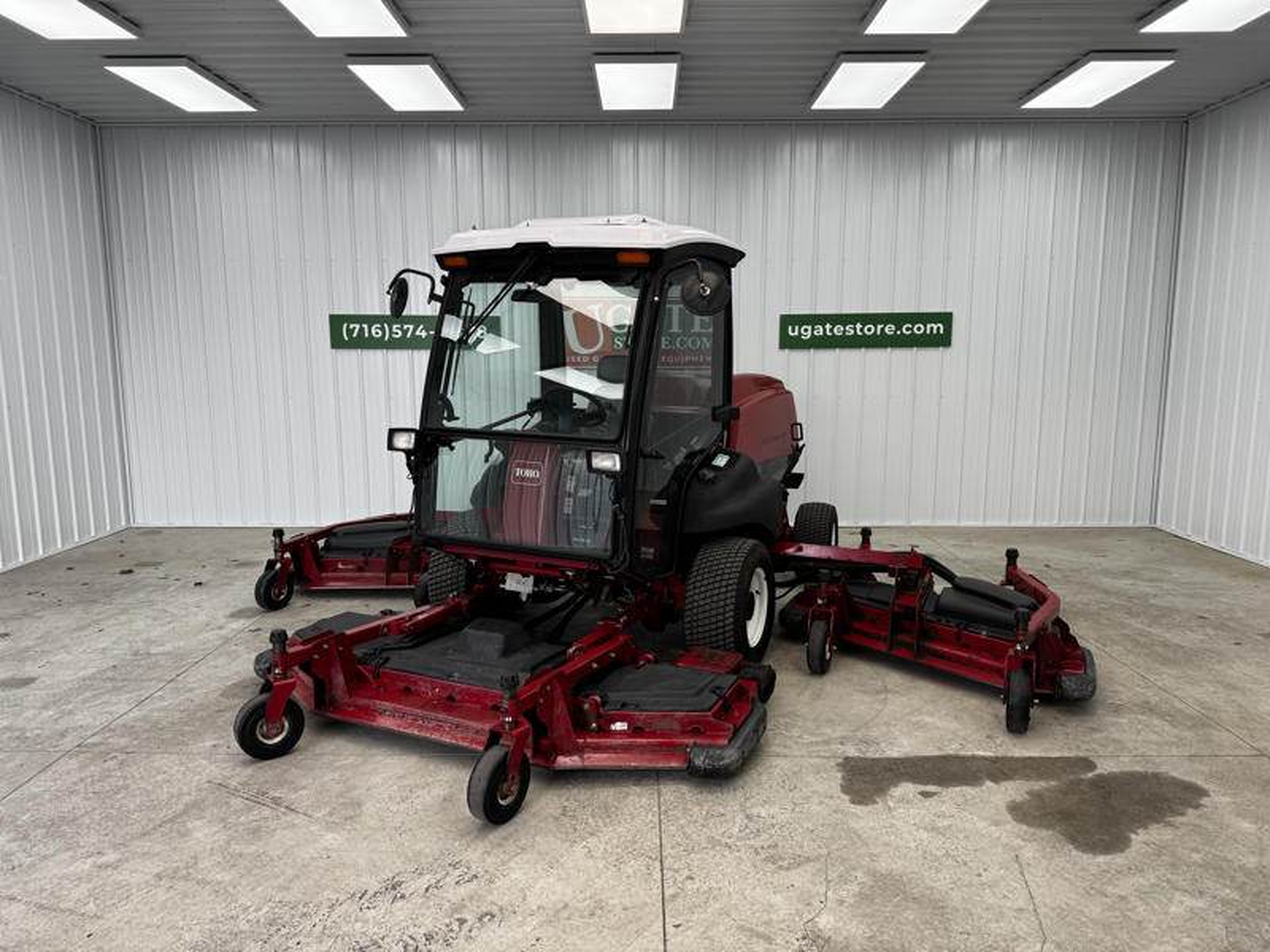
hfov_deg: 71.6
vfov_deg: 56.8
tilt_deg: -8.8
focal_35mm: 24
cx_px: 635
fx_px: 881
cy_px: 476
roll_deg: +0.2
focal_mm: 6.76
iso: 50
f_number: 1.78
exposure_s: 1/134
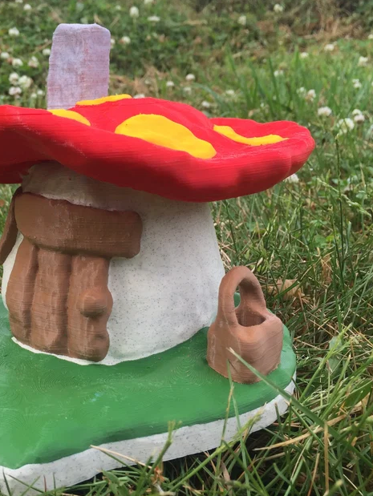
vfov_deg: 47.8
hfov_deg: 35.9
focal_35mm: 39
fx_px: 560
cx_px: 87
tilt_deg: -15.4
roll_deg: +1.5
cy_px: 248
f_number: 2.2
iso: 32
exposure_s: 1/416
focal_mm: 4.15
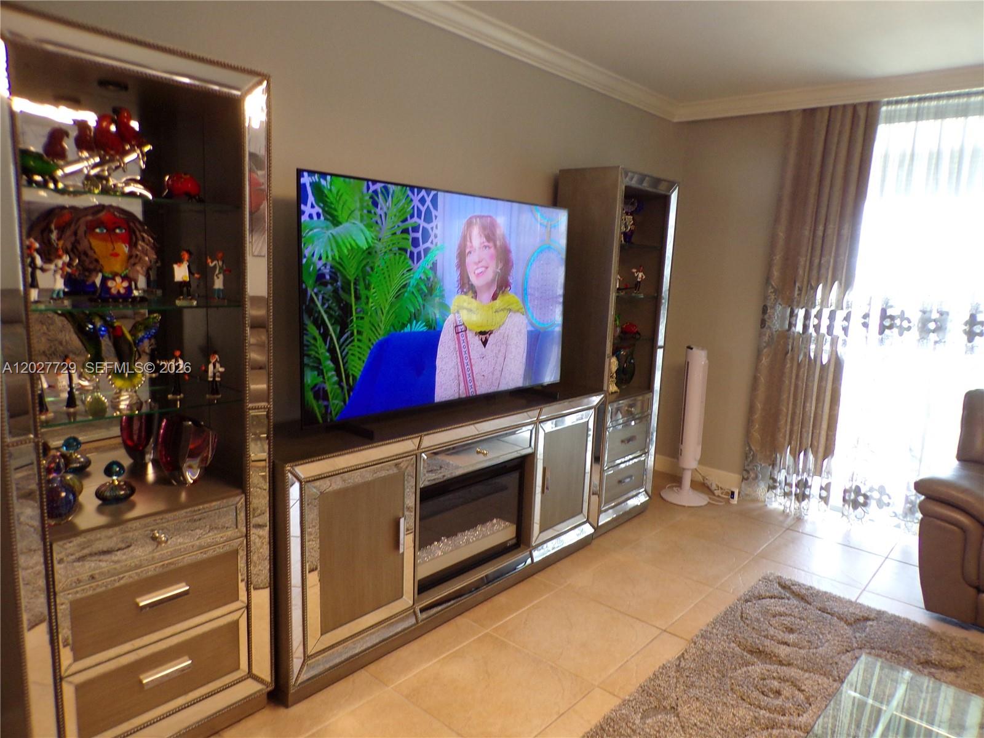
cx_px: 492
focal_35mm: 24
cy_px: 369
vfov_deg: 56.8
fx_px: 682
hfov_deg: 71.6
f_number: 3
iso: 175
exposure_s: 1/34
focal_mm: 4.3
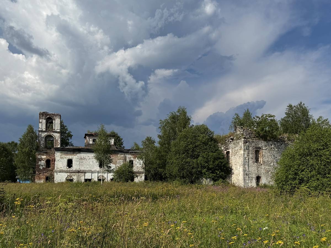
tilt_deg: +11.1
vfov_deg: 56.8
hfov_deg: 71.6
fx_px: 229
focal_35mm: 24
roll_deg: +0.7
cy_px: 124
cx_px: 166
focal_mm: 6.76
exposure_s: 1/7937
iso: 80
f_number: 1.78
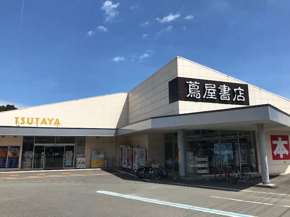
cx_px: 145
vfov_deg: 49.7
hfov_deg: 63.4
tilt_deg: +10.7
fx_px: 235
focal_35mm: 28
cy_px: 108
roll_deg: -0.4
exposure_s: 1/3300
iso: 20
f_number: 1.8
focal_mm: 3.99
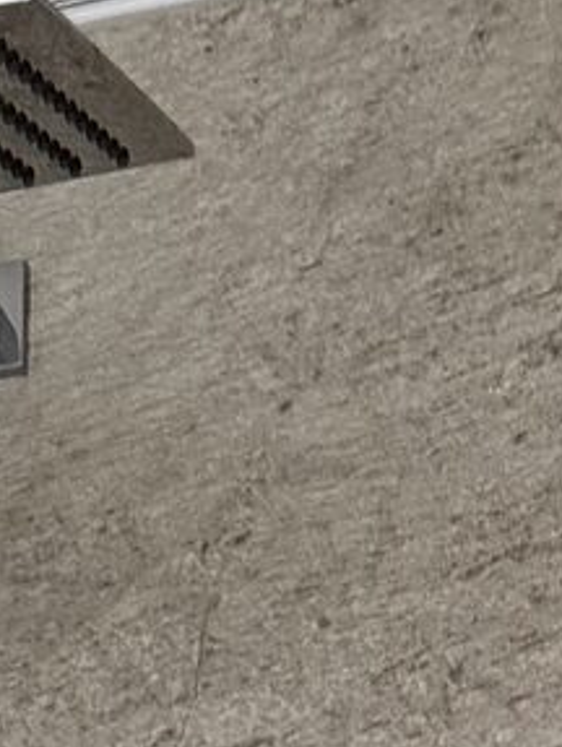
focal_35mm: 167
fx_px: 3607
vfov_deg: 10.2
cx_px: -1015
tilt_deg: -0.2
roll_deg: +0.4
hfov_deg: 7.9
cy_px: 1832
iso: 320
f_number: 1.78
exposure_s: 1/50
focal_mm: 6.76
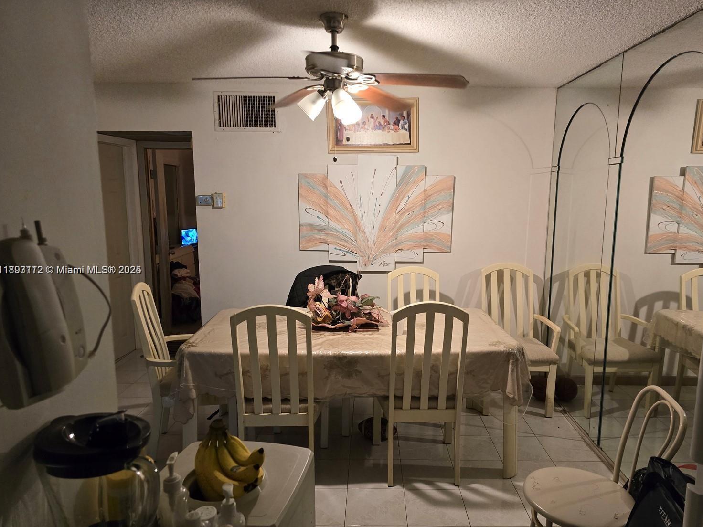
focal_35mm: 25
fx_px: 508
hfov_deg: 69.3
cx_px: 371
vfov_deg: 54.9
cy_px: 271
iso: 1000
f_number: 1.7
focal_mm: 6.3
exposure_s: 1/120
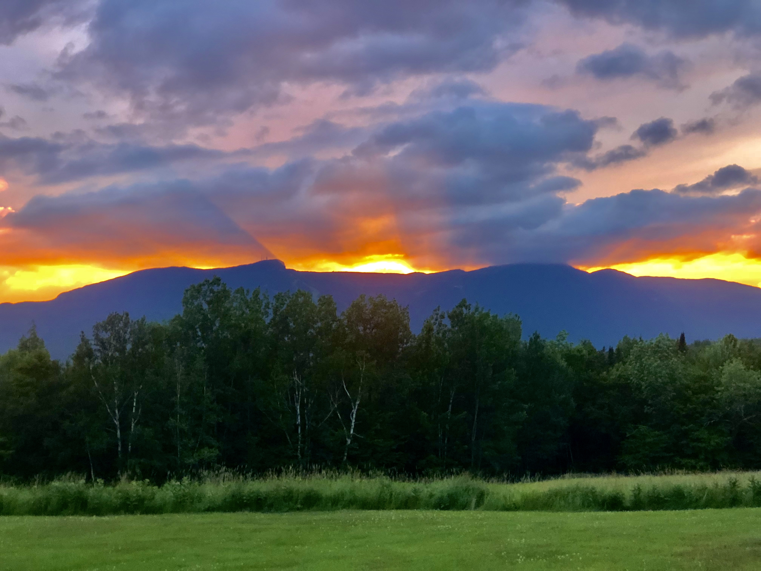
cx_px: 380
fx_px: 1253
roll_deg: +0.4
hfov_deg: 33.8
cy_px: 286
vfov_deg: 25.7
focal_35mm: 57
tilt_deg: +4.4
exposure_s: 1/120
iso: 200
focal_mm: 6.6
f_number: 2.8
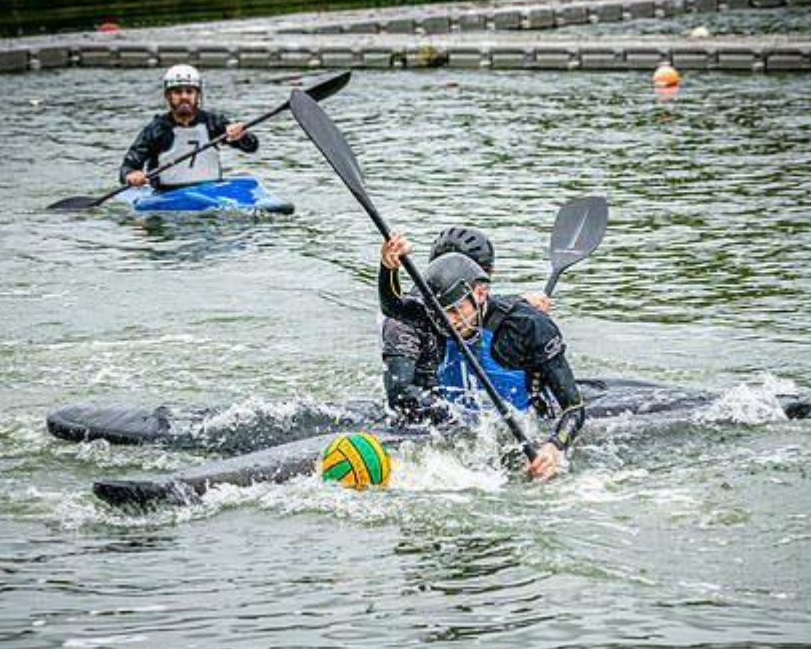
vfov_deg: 6.0
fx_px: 6193
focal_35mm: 258
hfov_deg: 7.5
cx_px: 463
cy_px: 389
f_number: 8
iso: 3200
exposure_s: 1/2500
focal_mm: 165
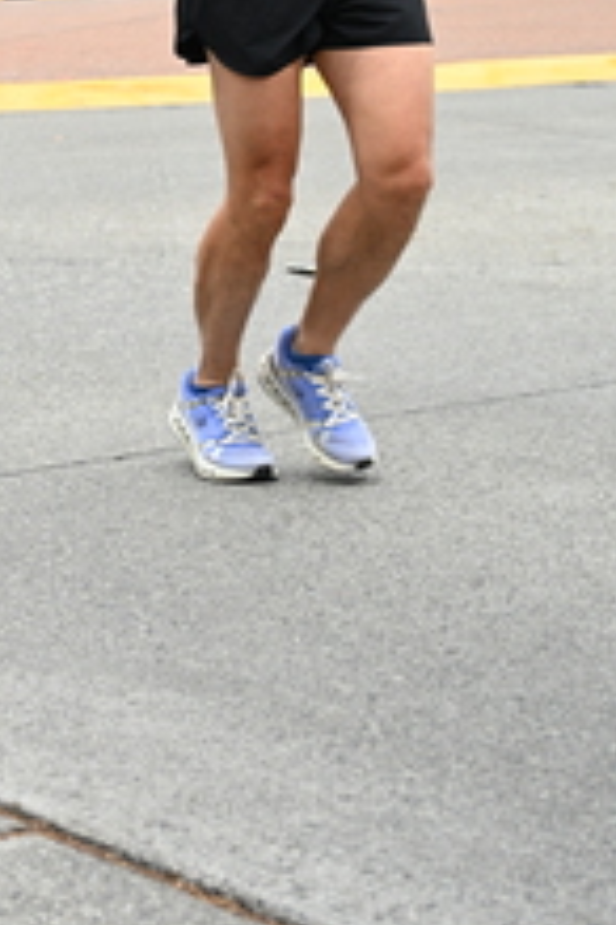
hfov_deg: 11.0
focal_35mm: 123
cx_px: -65
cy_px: -182
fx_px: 3157
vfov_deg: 16.0
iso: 1600
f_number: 4
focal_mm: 49
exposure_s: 1/800
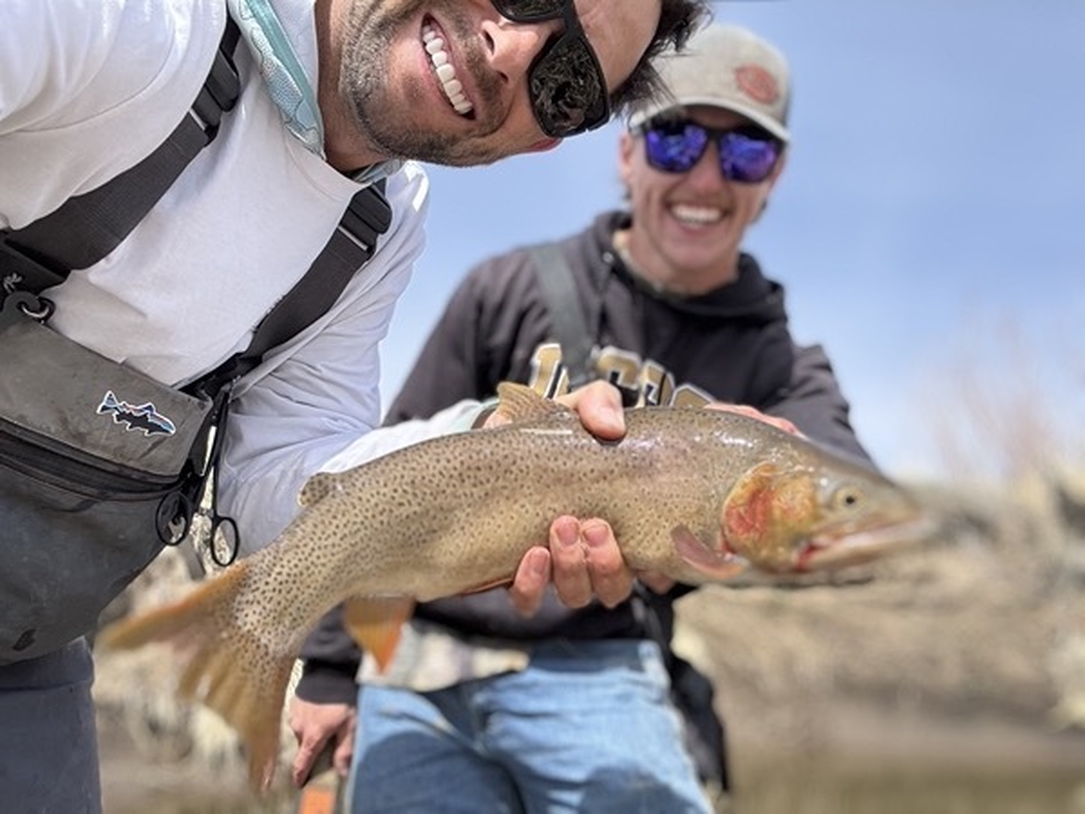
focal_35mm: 30
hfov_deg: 60.0
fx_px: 940
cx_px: 542
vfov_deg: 46.8
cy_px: 407
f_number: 1.9
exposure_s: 1/772
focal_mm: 2.69
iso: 25
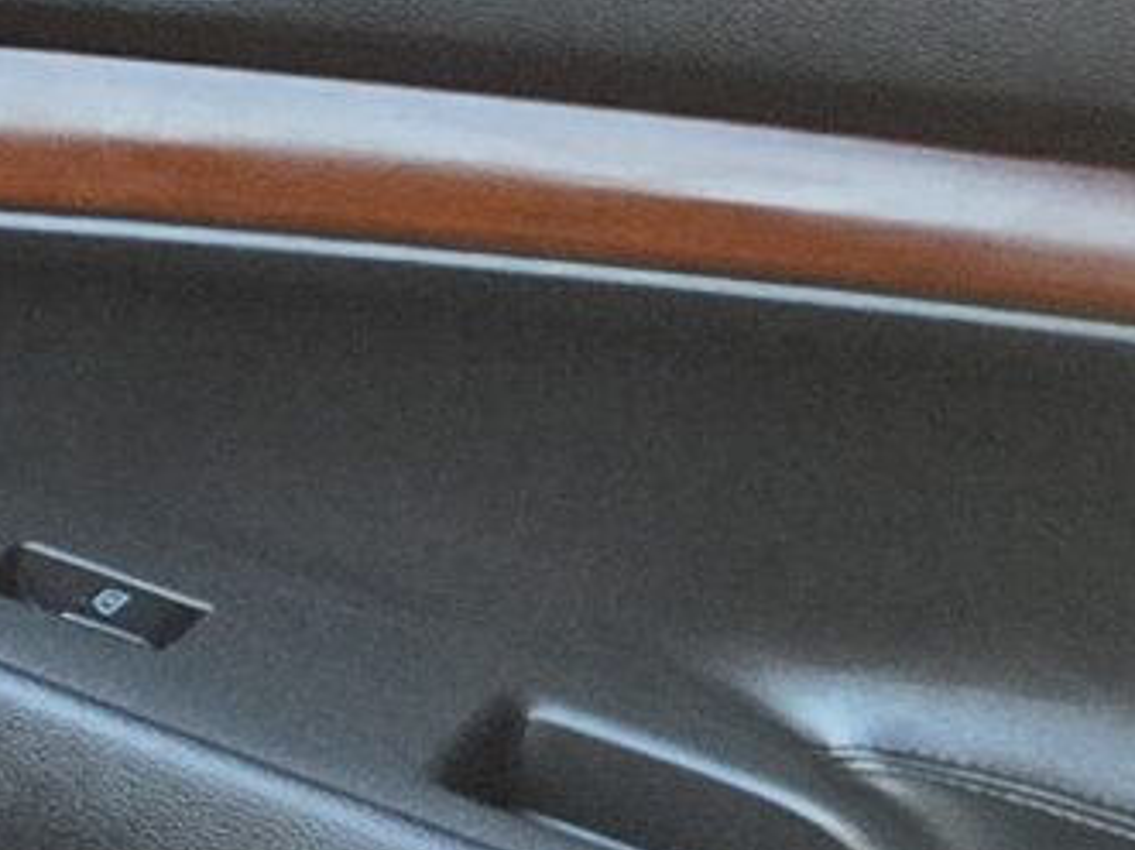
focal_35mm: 178
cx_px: -2671
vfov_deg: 7.8
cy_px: 1916
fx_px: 5834
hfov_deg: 8.5
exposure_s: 1/180
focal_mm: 5.4
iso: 200
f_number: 1.8
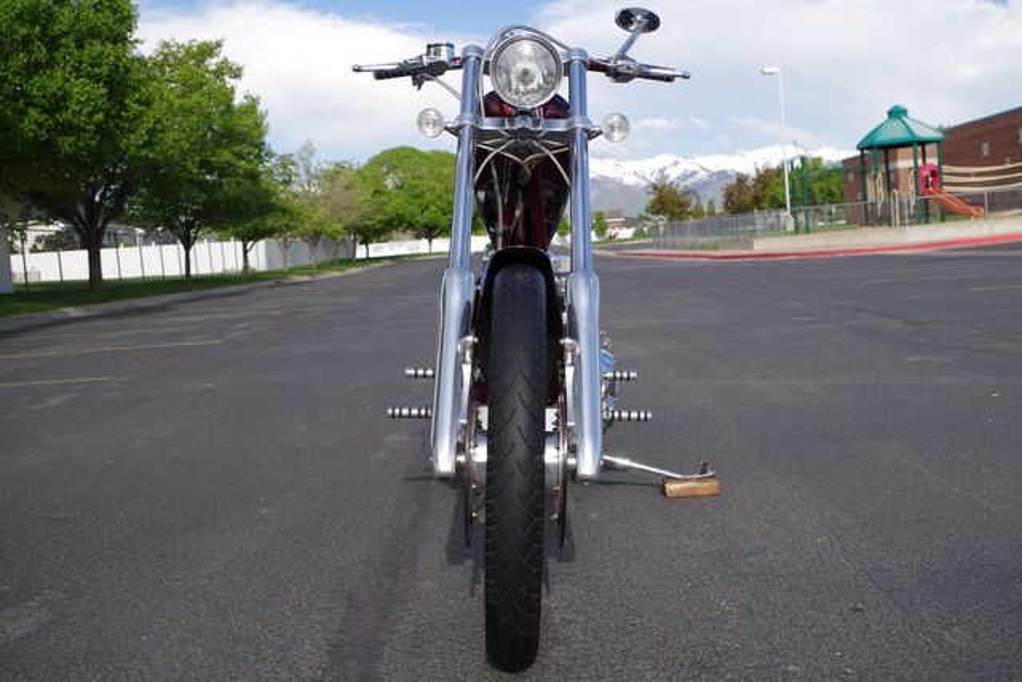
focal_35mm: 34
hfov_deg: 55.8
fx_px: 965
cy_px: 341
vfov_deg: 38.9
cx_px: 511
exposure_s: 1/250
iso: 100
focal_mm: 23.13
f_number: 6.3
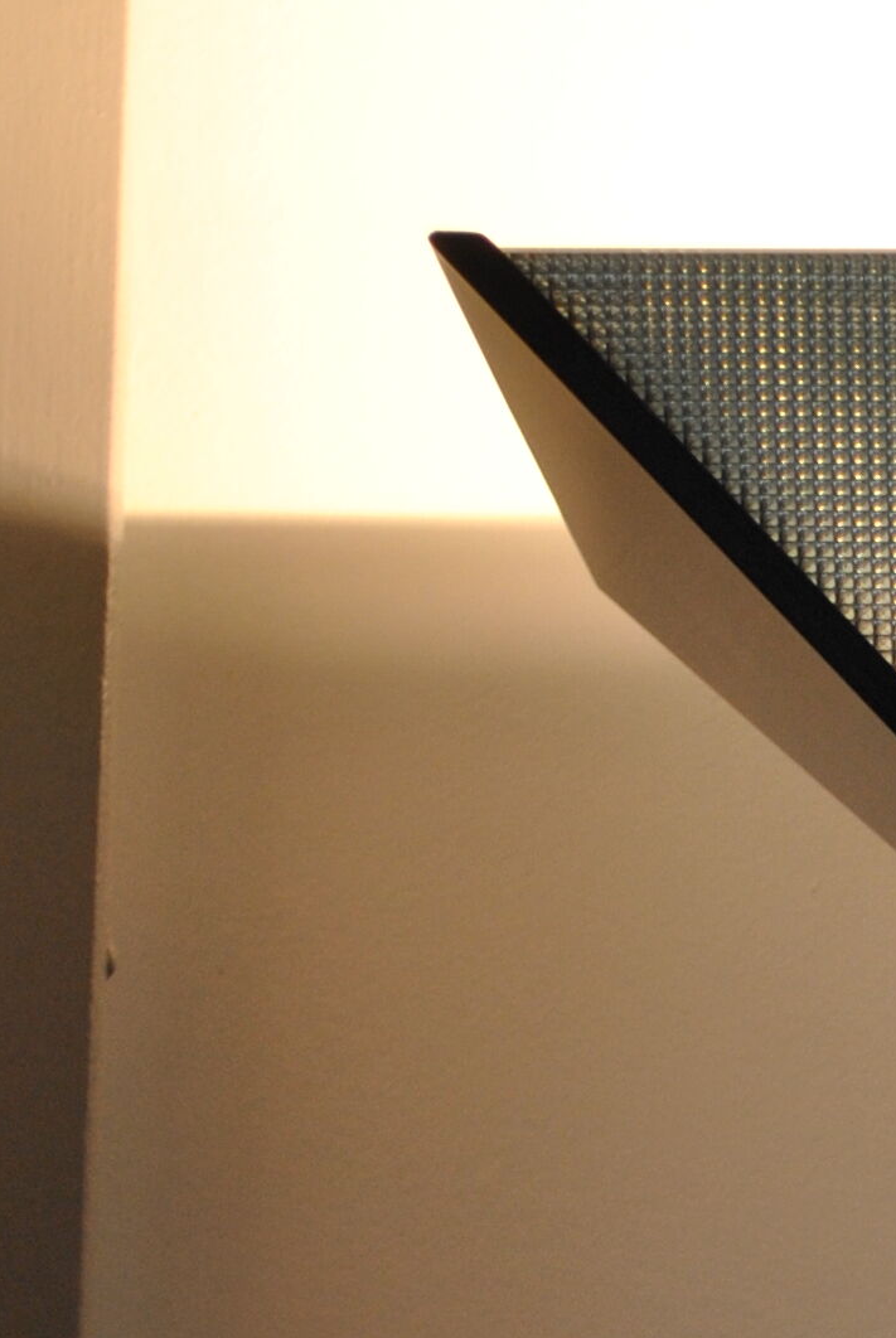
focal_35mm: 175
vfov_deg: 11.5
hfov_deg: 7.7
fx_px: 6514
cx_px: 1488
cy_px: 1662
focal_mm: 32
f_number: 5.6
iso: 200
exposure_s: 1/125
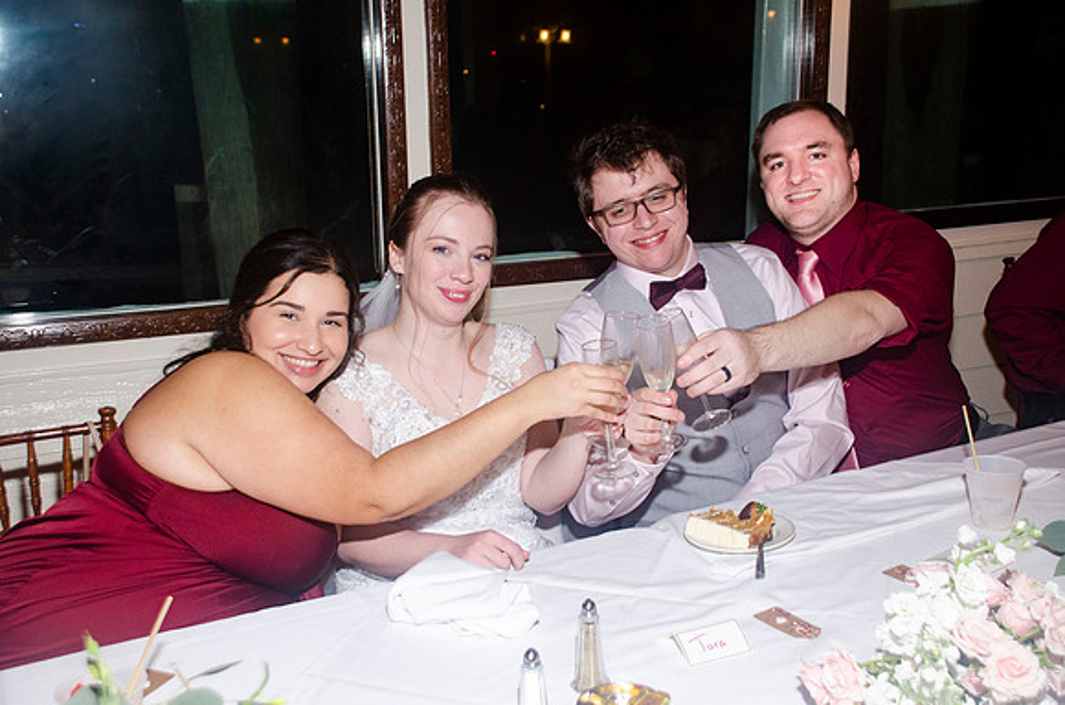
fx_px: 1151
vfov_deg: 34.1
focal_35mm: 39
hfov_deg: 49.6
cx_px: 532
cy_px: 352
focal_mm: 26
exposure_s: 1/60
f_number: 3.8
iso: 400
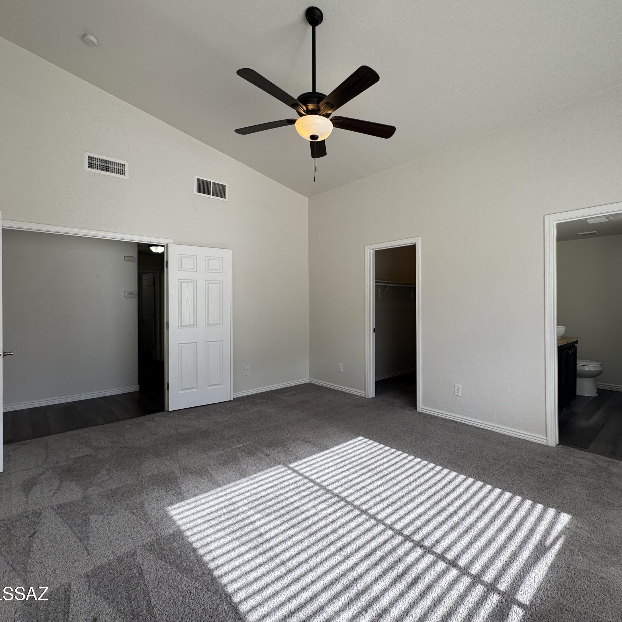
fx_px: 346
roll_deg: +0.1
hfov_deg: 83.7
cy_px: 303
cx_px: 345
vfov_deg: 83.9
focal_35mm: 17
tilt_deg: +0.0
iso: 40
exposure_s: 1/217
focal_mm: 2.22
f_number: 2.2
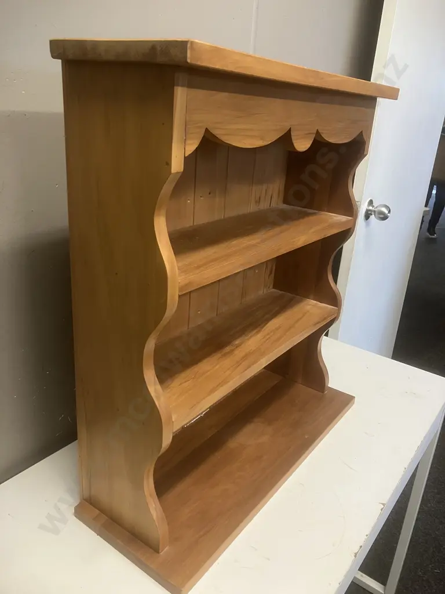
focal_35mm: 28
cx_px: 222
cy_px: 297
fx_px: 480
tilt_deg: -19.2
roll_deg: -4.4
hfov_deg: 49.7
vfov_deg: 63.4
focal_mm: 3.99
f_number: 1.8
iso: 100
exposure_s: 1/50
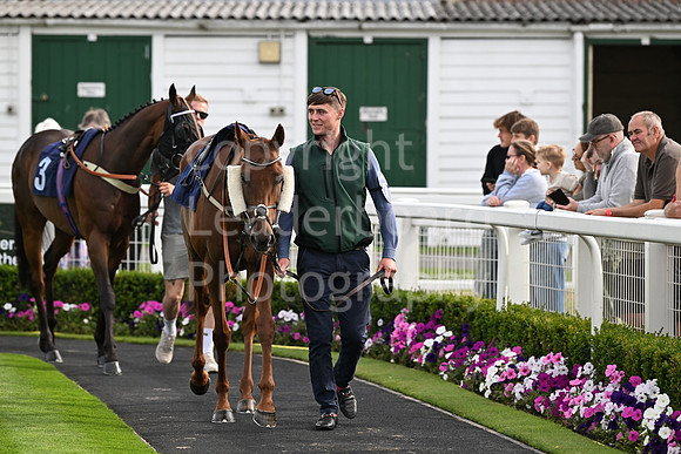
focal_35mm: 200
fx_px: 3784
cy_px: 227
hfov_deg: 10.3
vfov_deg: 6.9
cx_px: 340
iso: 800
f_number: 4.5
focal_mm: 200
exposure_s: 1/2500
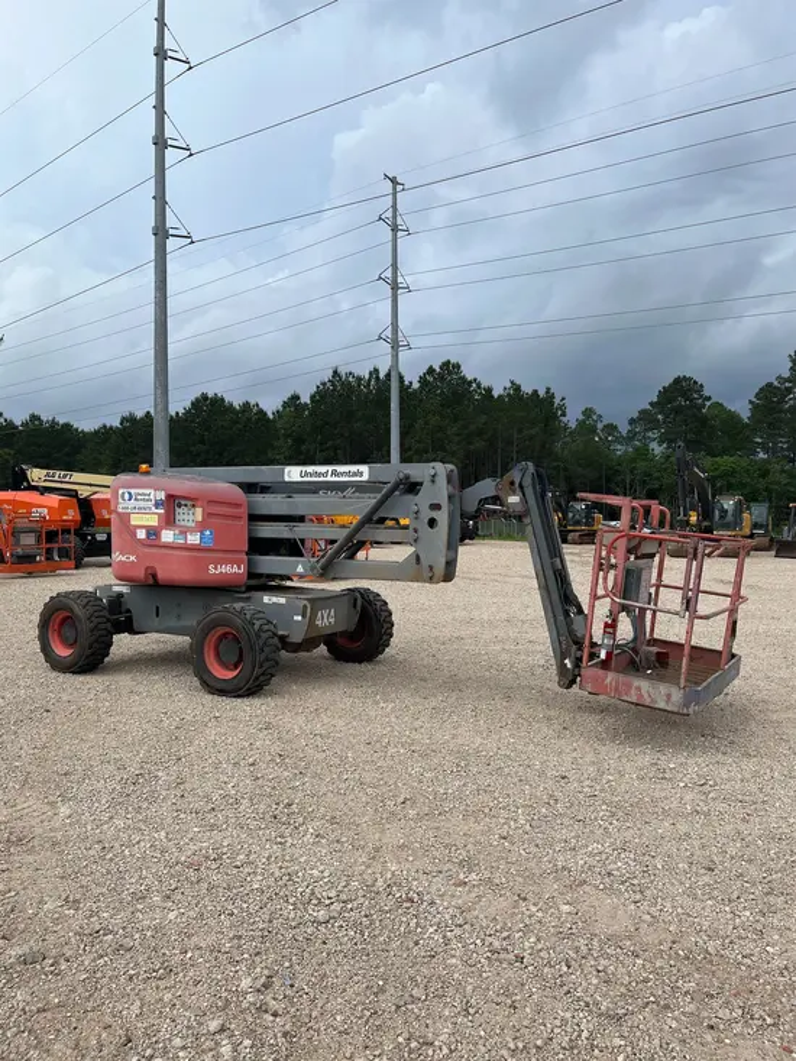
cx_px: 398
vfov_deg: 67.3
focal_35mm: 26
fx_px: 797
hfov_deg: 53.1
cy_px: 530
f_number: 1.6
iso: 50
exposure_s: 1/3745
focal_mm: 5.1
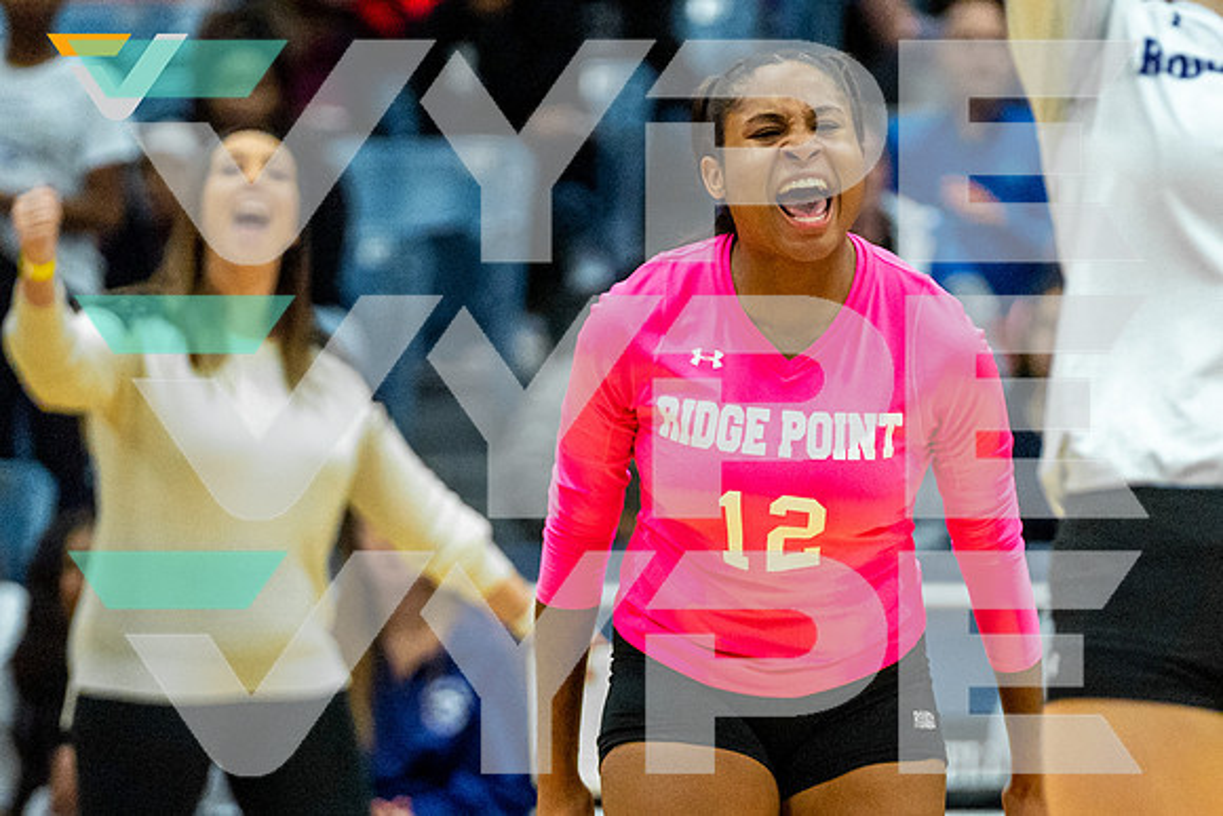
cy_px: 693
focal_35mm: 339
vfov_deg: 4.1
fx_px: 11527
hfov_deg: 6.1
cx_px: 811
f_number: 2.8
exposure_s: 1/1250
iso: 2000
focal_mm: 159
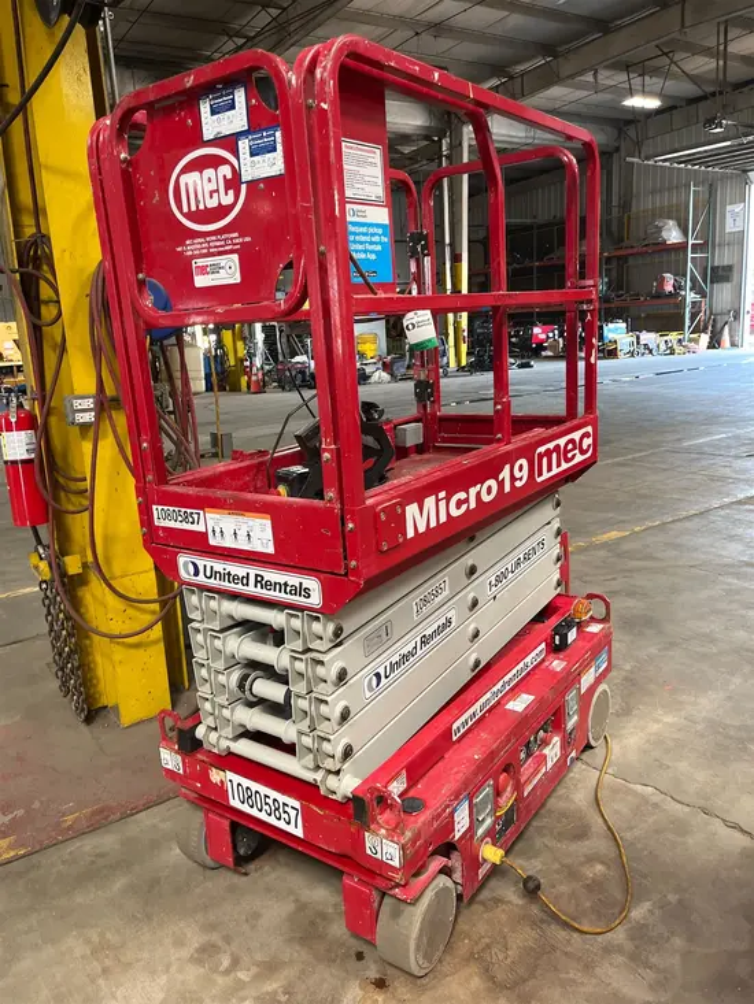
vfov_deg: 67.3
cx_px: 377
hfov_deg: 53.1
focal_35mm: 26
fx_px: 755
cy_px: 502
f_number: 1.6
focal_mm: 5.1
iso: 160
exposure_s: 1/60
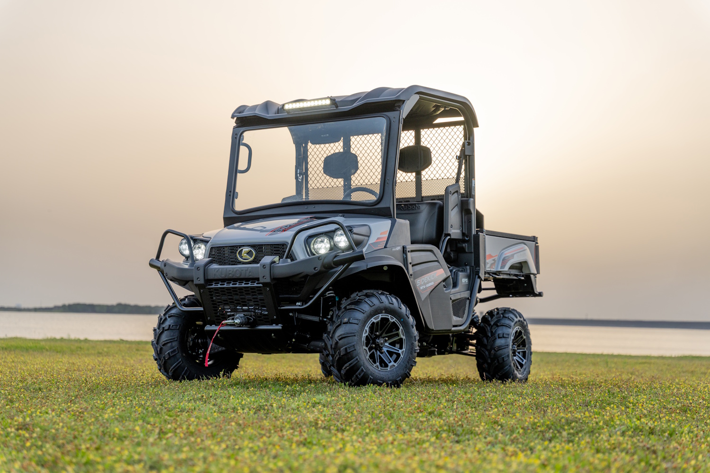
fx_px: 1165
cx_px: 355
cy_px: 236
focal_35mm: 59
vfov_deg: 23.0
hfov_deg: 33.9
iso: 100
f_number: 2.8
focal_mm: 59.1
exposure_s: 1/800
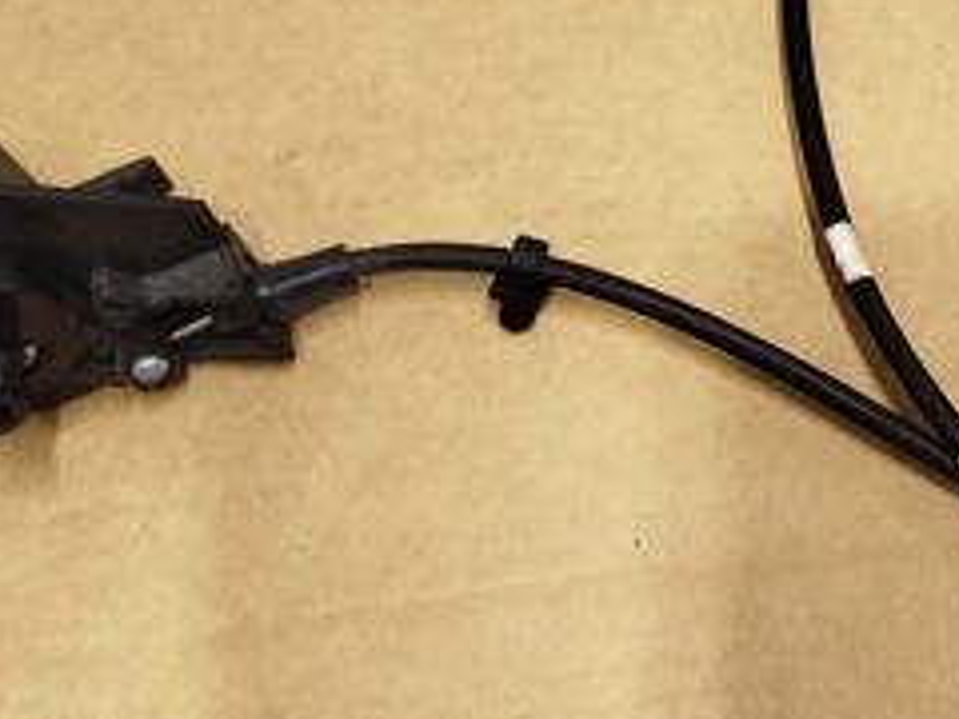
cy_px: 140
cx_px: 951
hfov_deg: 28.5
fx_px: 1773
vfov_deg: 22.6
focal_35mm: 64
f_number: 1.7
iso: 500
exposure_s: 1/33
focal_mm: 5.31
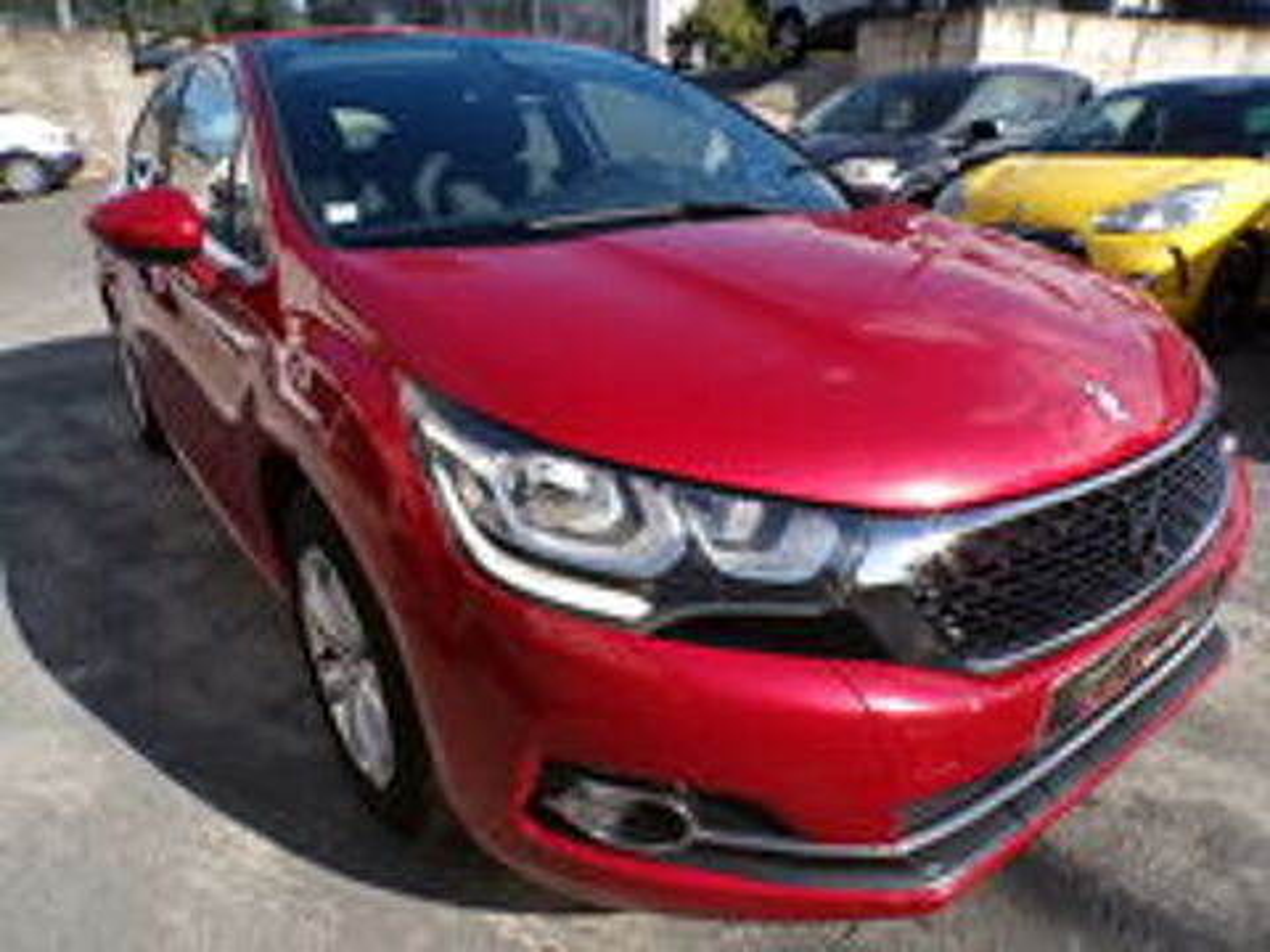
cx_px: 635
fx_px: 881
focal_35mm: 24
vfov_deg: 56.8
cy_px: 476
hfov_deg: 71.6
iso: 100
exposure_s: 1/480
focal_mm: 4.3
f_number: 4.4
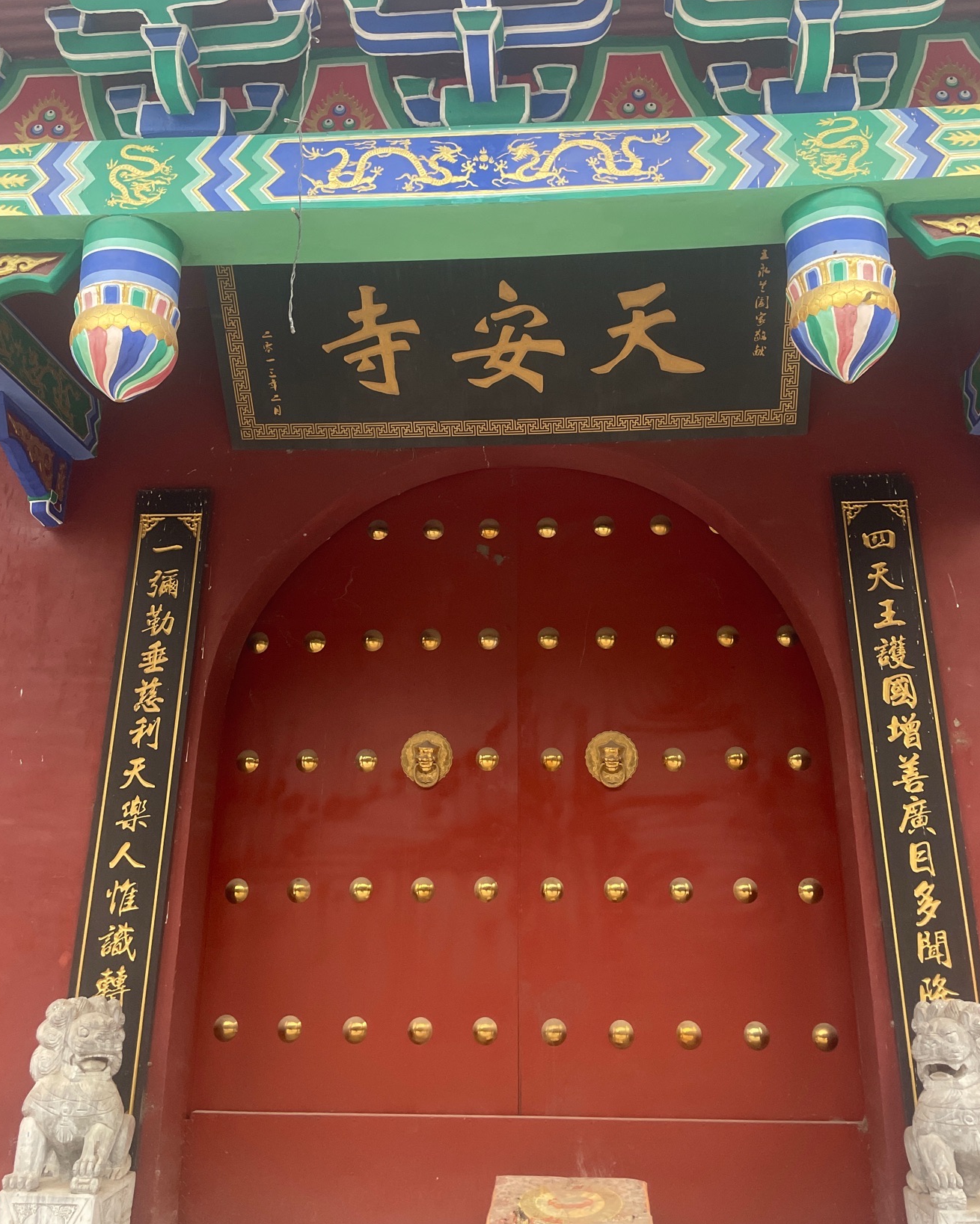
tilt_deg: +19.9
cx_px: 496
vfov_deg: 56.9
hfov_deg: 47.1
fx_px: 1124
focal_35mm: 31
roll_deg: -1.0
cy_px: 514
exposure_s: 1/60
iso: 160
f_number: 1.6
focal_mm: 4.2
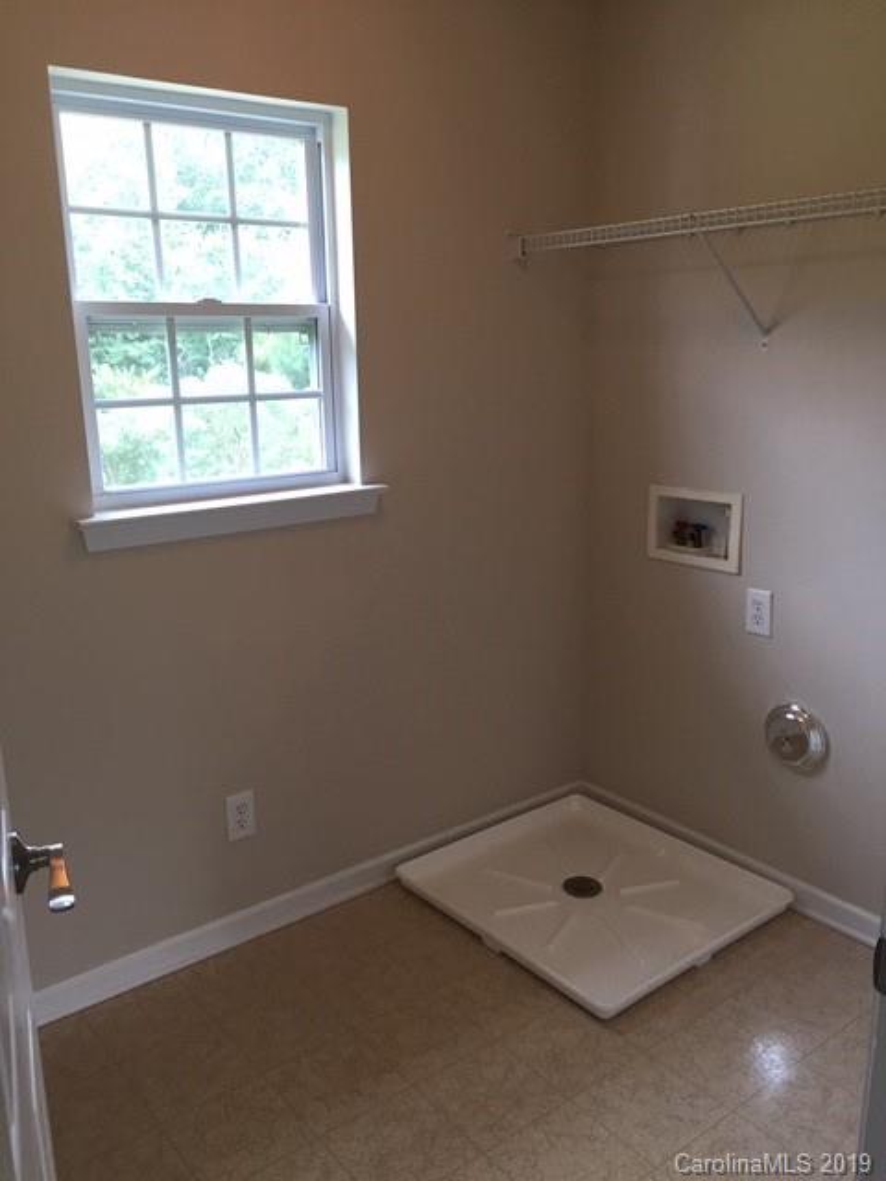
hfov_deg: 48.2
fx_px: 990
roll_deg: +1.1
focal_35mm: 29
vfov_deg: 61.7
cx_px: 443
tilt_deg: -15.3
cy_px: 590
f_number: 2.2
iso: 50
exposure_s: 1/30
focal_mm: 4.15
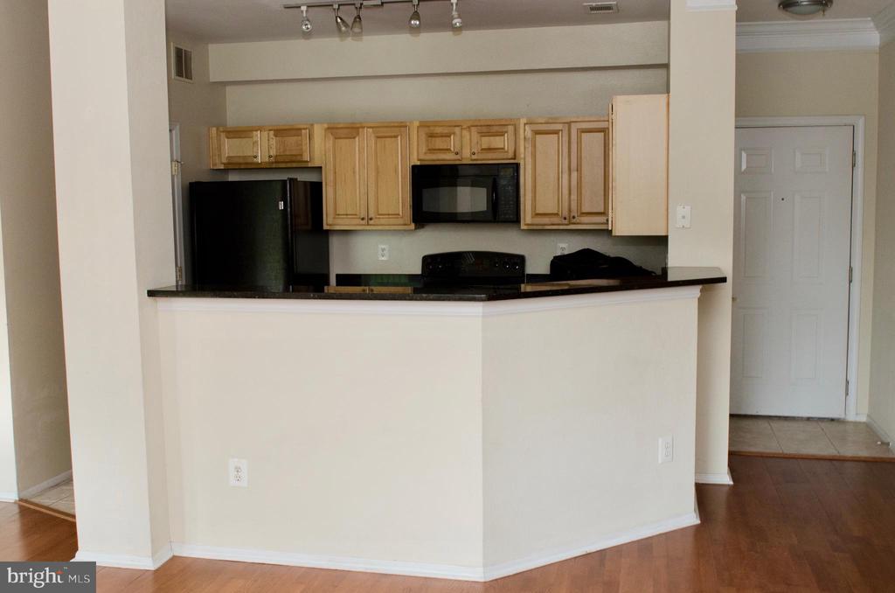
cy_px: 296
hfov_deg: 53.2
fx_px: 893
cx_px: 448
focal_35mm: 36
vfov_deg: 36.7
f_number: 7.1
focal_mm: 24
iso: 800
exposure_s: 1/60
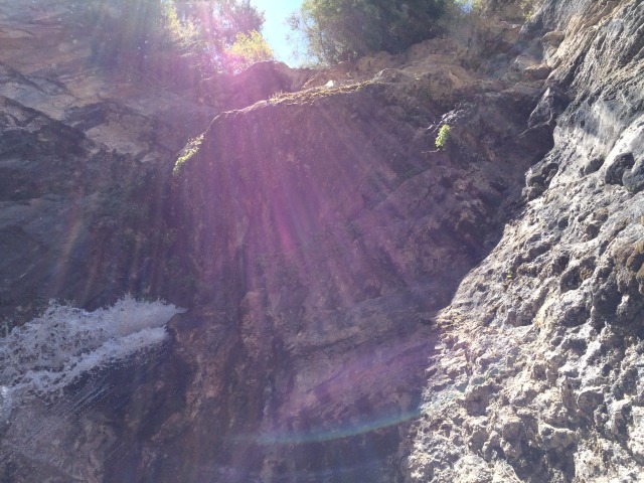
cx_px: 322
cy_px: 242
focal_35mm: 29
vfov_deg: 48.2
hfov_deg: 61.7
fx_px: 540
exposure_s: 1/912
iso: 32
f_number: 2.2
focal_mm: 4.15
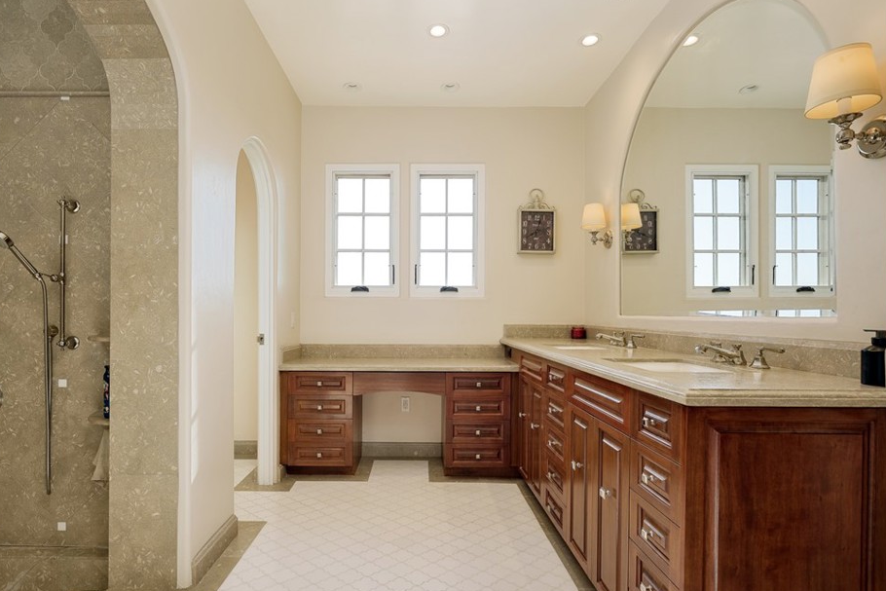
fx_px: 443
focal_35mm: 18
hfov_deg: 89.8
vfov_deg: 67.4
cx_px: 408
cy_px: 311
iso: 400
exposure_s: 1/80
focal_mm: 16
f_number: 8
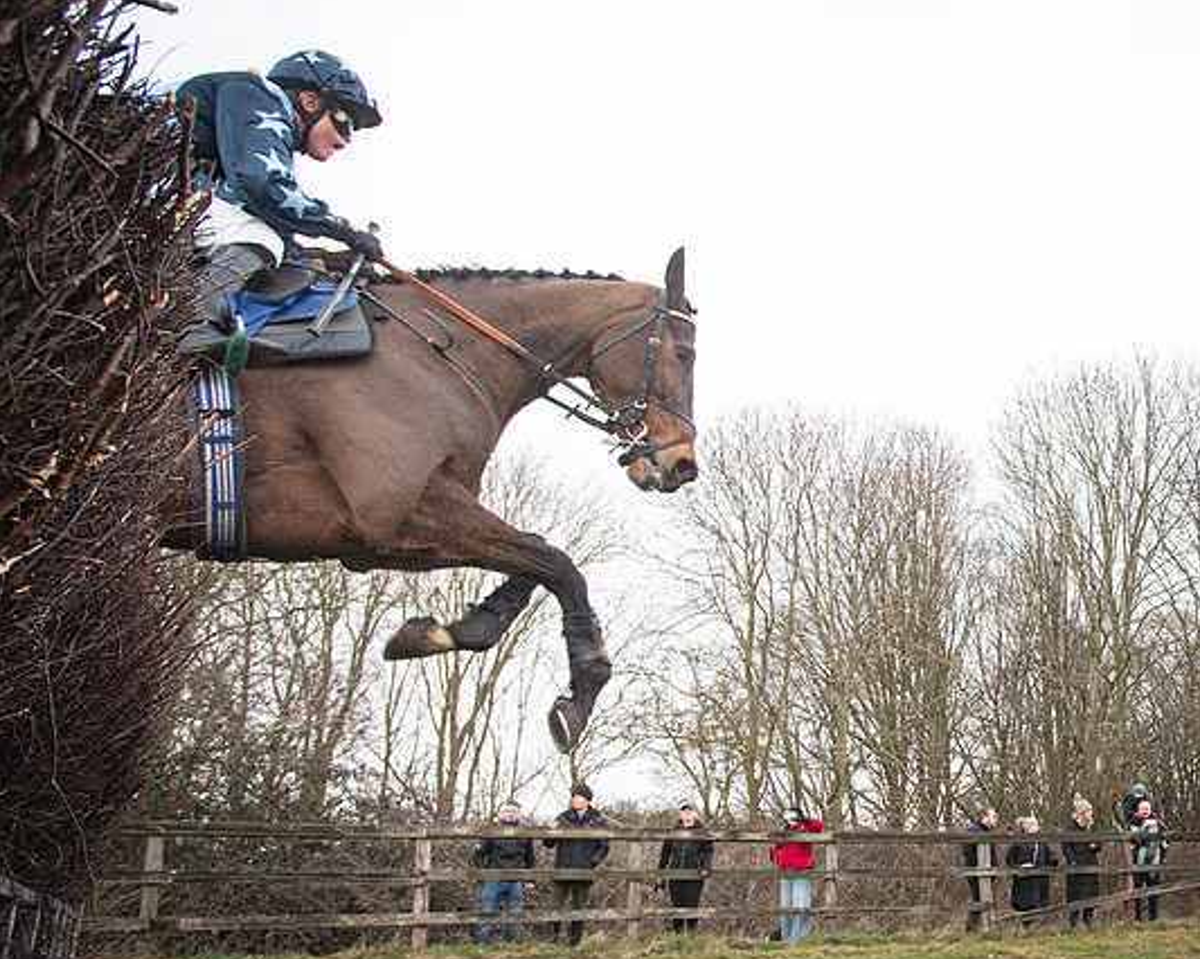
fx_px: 1314
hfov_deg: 43.4
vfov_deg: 40.0
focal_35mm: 37
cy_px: 572
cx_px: 1151
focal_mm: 20
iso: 2000
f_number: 6.3
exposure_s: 1/1600
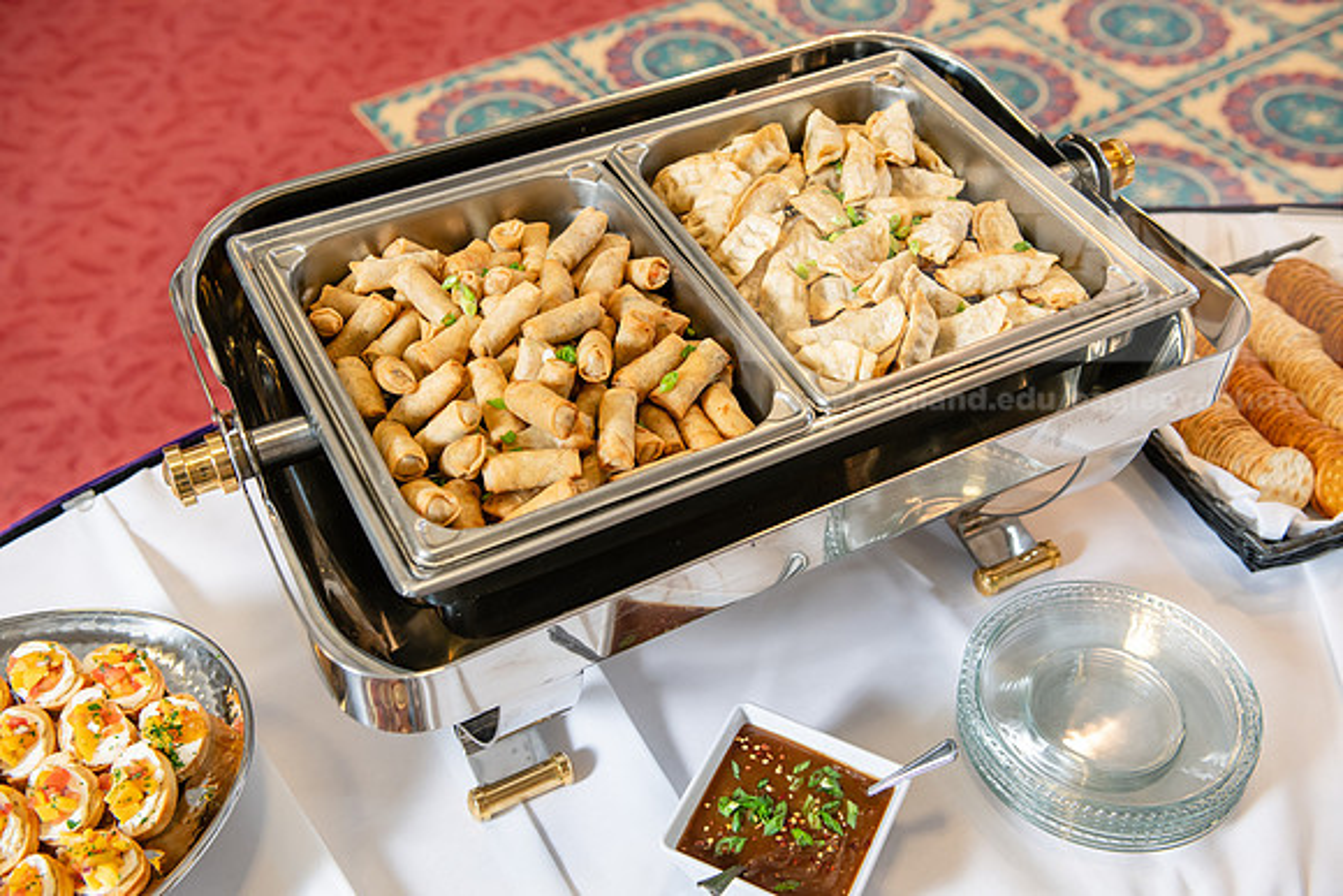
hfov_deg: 48.4
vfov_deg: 33.4
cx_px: 672
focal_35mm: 40
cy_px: 448
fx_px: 1493
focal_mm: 40
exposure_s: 1/125
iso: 500
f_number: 4
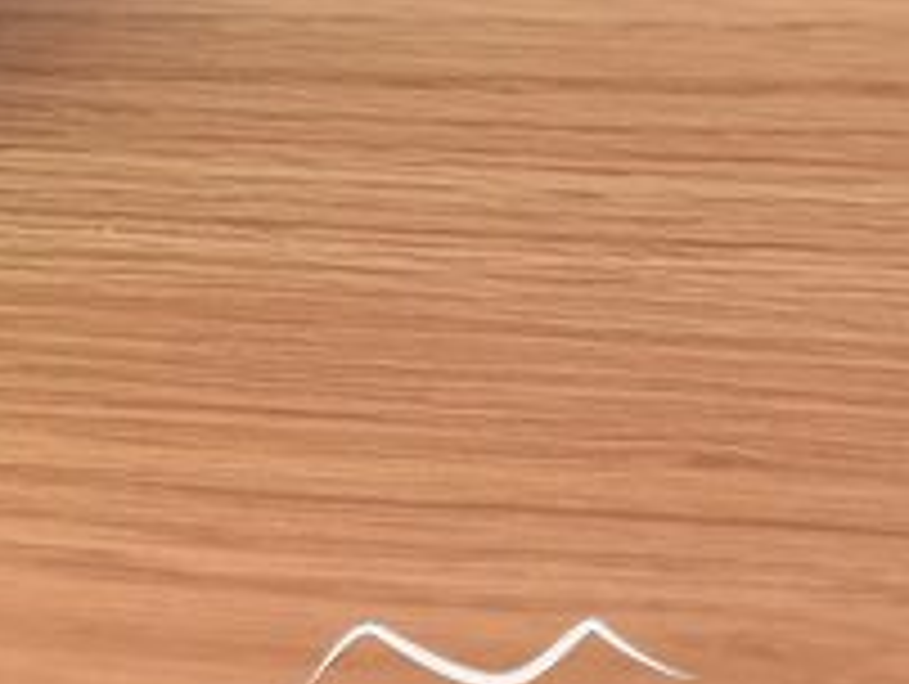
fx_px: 7493
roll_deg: +0.5
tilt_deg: -14.6
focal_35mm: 285
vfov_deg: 5.1
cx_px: -1494
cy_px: -896
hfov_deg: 6.5
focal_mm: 6.76
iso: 80
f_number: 1.78
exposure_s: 1/100
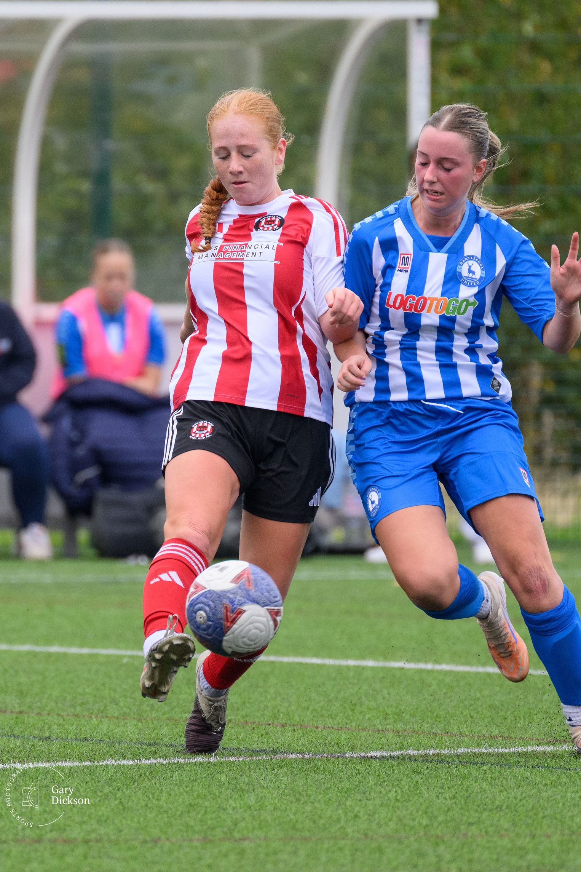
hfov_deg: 1.7
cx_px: 219
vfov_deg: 2.5
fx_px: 20001
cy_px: 398
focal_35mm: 826
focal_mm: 400
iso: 1400
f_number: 5.6
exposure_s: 1/1250
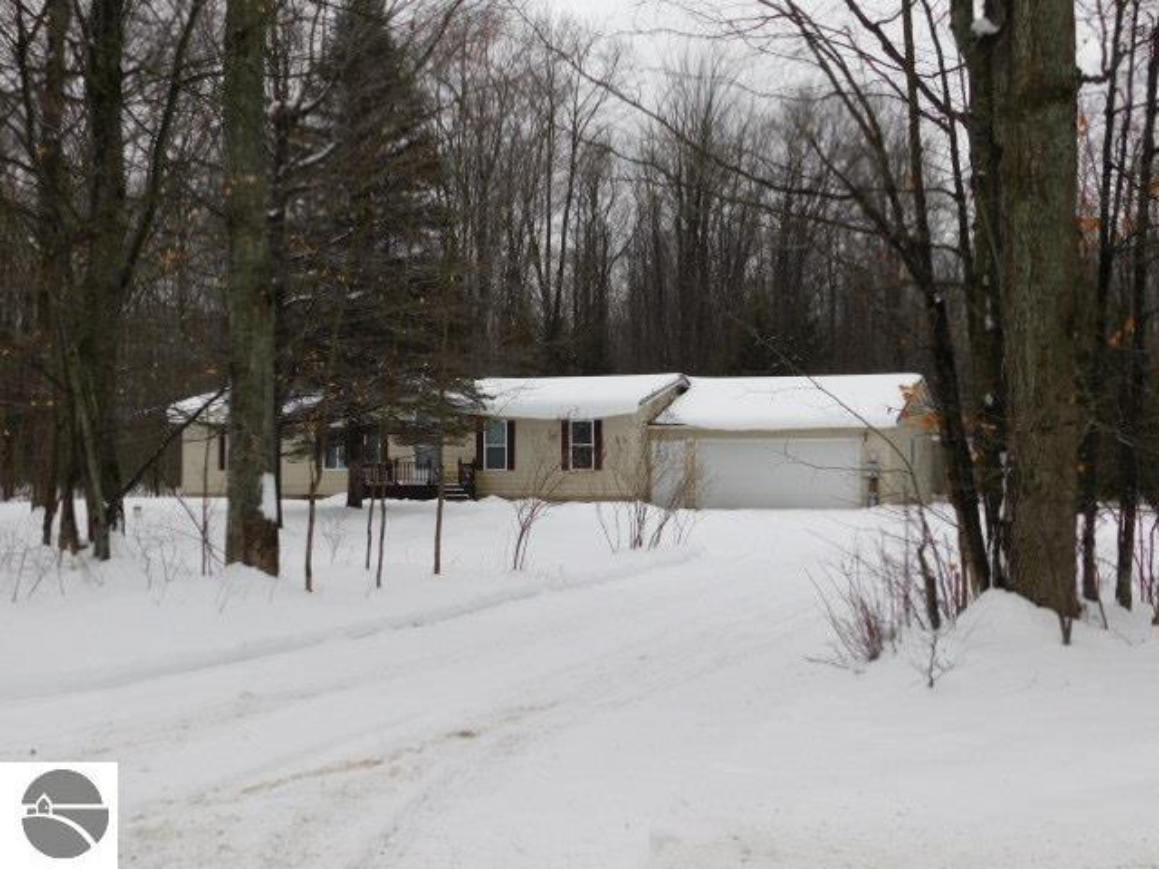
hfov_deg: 42.1
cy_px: 434
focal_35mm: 45
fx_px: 1507
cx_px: 580
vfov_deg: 32.2
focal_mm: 8
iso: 125
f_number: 3.7
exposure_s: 1/500
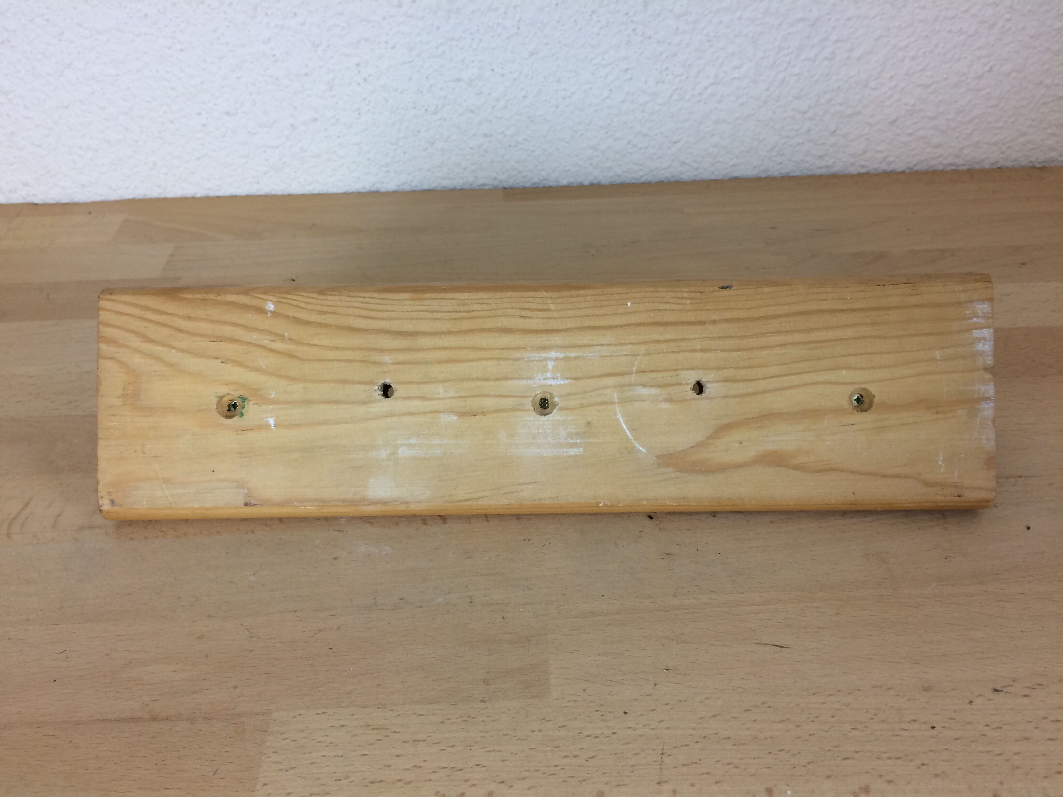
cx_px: 532
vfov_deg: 48.2
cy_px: 398
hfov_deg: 61.7
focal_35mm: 29
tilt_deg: -36.6
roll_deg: +0.4
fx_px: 891
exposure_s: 1/33
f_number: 2.2
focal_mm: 4.15
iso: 32
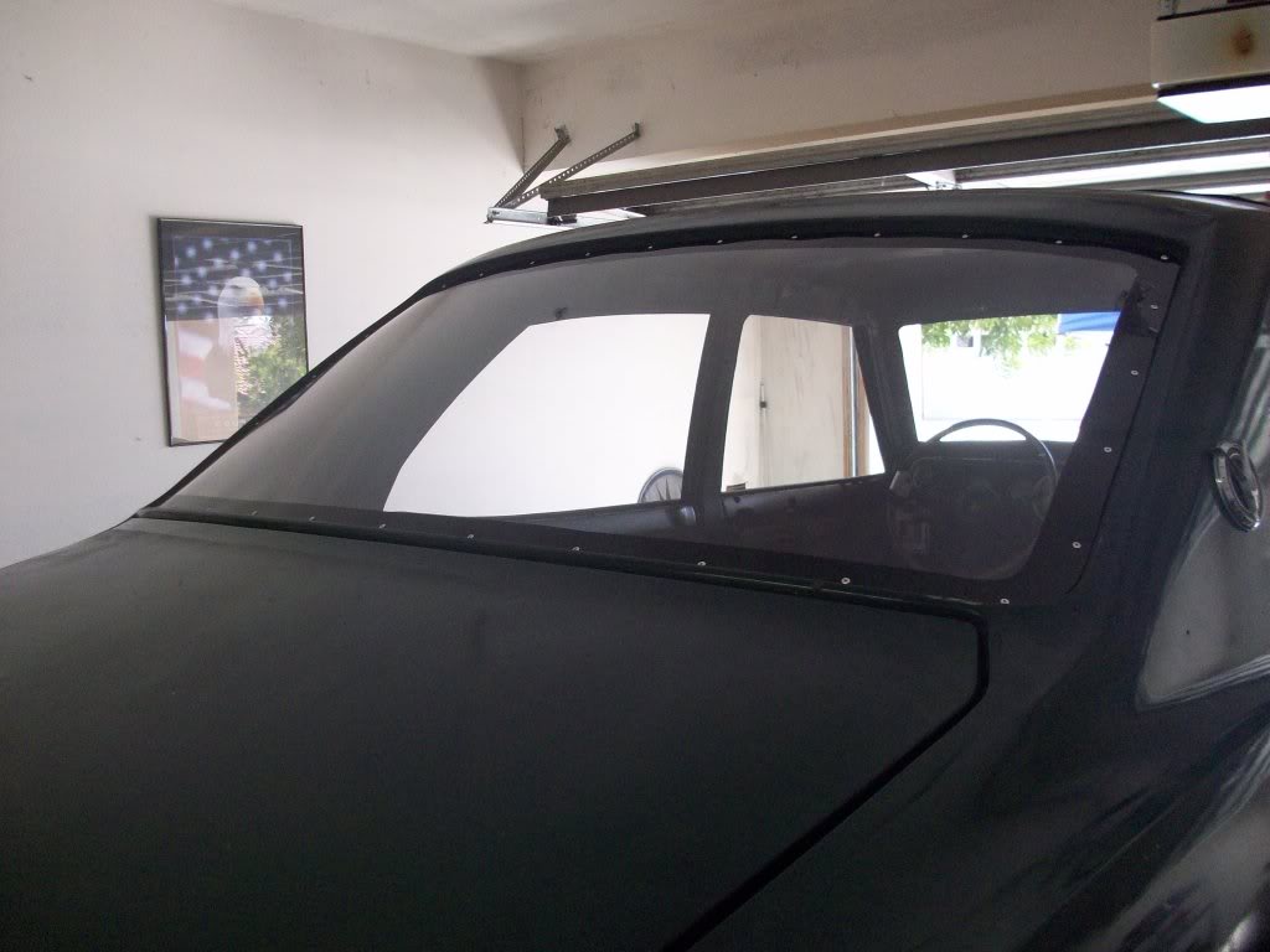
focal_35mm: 34
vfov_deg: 41.8
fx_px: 1247
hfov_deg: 54.0
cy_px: 476
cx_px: 635
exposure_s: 1/128
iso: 222
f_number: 2.8
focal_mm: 5.7
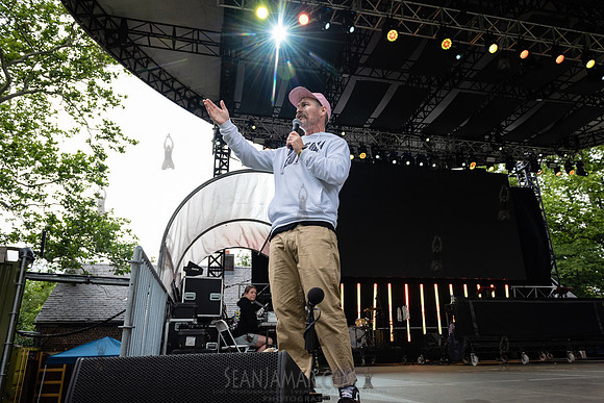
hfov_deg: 70.5
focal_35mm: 25
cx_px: 312
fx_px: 427
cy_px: 202
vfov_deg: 50.5
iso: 640
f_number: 4.5
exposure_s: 1/400
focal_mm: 24
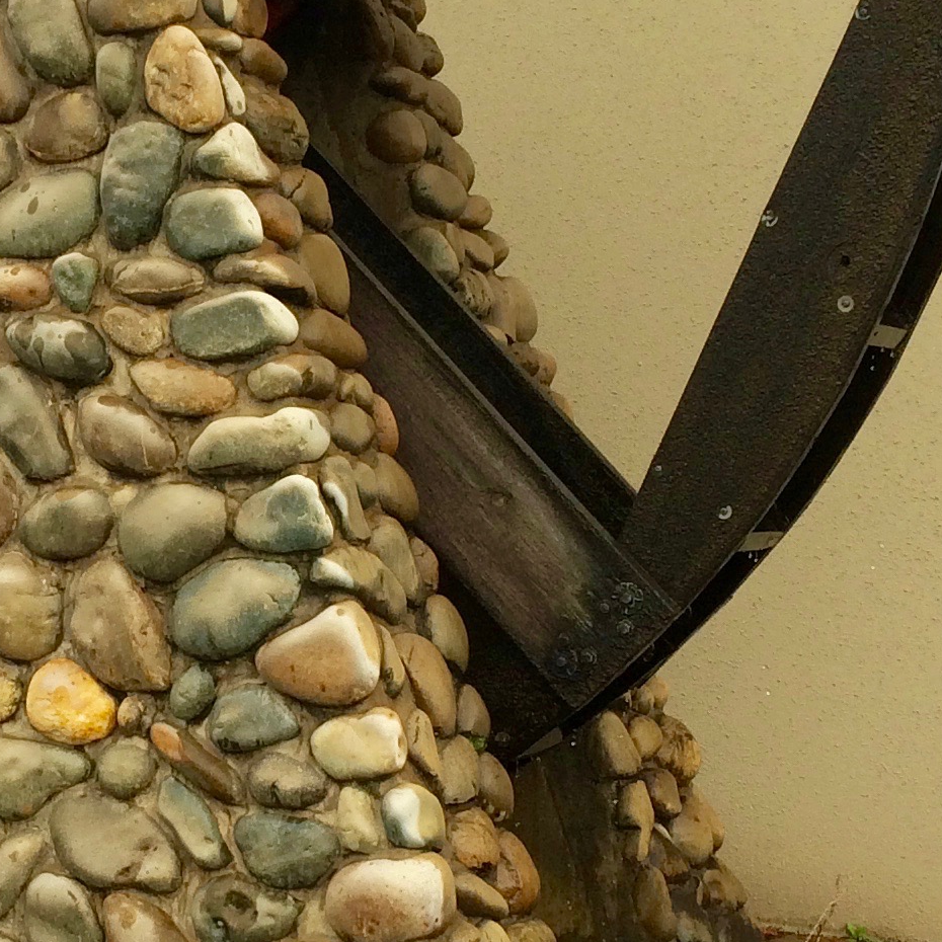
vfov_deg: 19.3
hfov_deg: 19.0
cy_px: 498
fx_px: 2771
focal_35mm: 90
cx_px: 112
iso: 32
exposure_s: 1/595
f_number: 2.2
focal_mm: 4.15
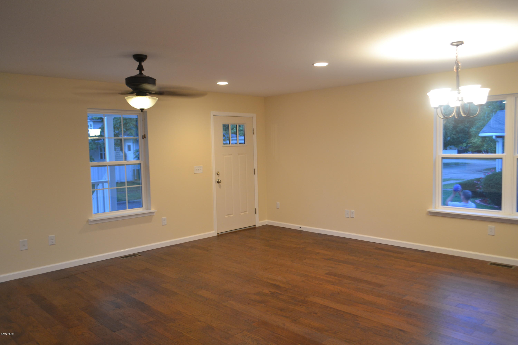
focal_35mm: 27
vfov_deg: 47.9
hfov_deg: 67.4
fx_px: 388
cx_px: 259
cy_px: 172
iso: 400
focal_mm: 18
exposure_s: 1/15
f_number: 3.5
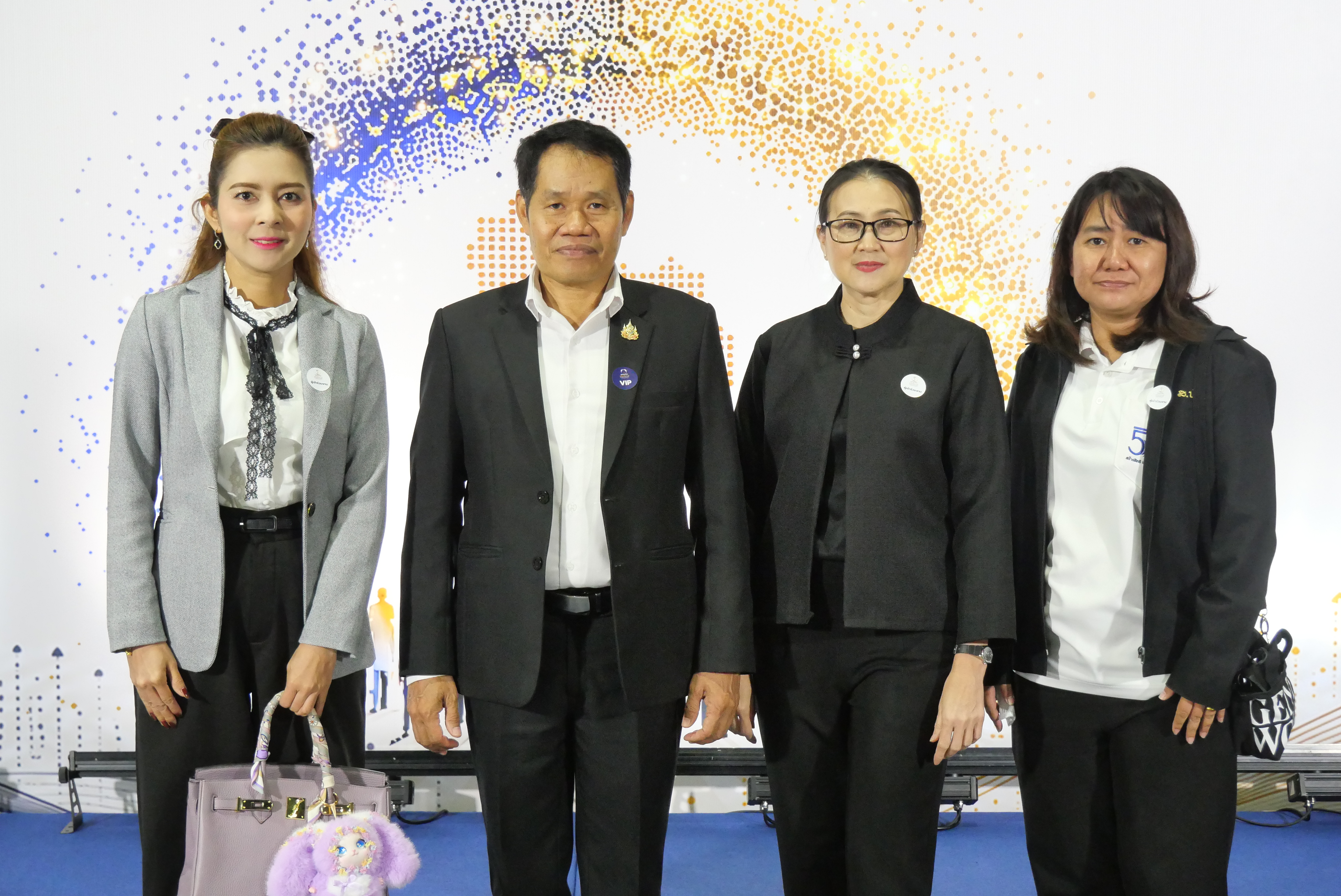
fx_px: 2199
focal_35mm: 59
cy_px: 447
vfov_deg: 23.0
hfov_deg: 33.9
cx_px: 675
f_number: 5
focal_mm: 28
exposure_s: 1/125
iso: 3200
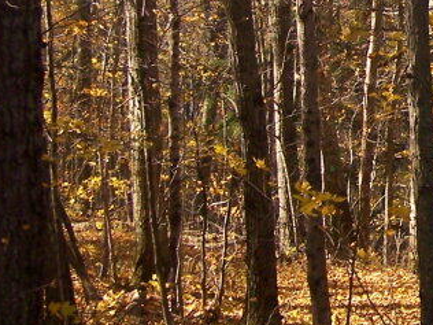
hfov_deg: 14.9
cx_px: 639
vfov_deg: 12.0
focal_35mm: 123
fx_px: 1539
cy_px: 25
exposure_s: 1/250
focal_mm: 6.3
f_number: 2.8
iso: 80
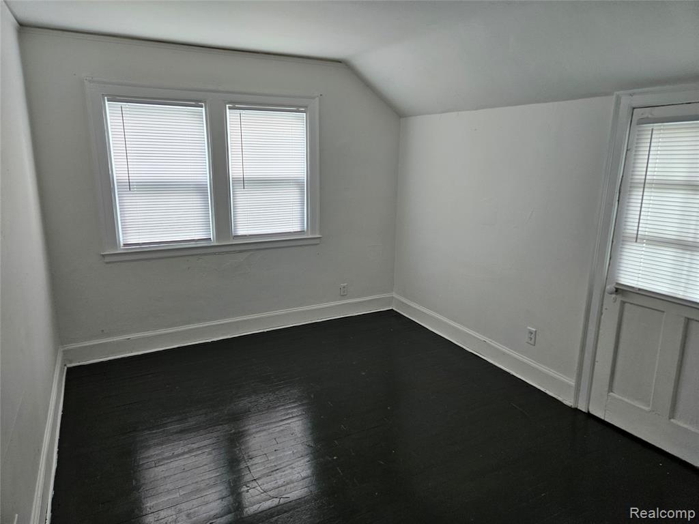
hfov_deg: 73.9
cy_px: 262
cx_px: 350
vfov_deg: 58.9
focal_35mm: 23
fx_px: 464
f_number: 1.8
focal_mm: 5.4
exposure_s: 1/170
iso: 400
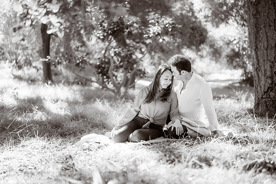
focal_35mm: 50
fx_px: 383
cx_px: 138
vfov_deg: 27.0
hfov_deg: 39.6
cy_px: 92
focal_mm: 50
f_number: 1.4
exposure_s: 1/500
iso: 200
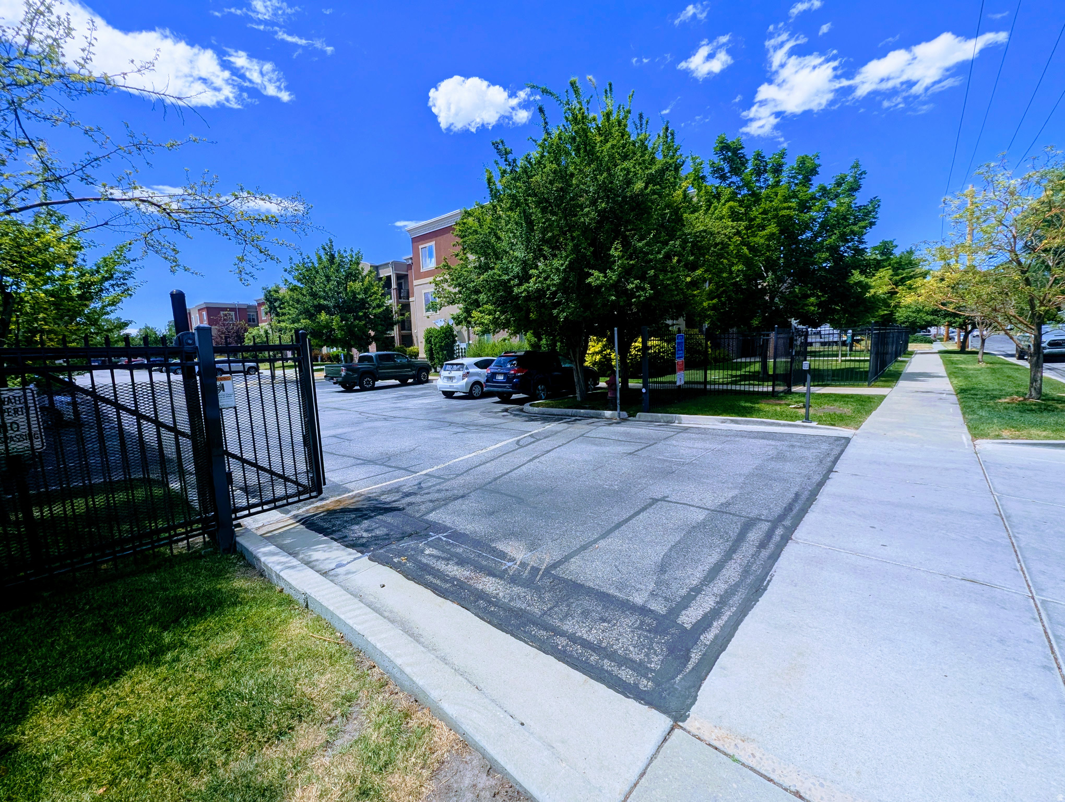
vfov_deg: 90.1
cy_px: 401
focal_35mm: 13
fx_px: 401
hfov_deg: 106.1
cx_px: 532
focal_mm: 1.95
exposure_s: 1/1692
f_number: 2.2
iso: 45
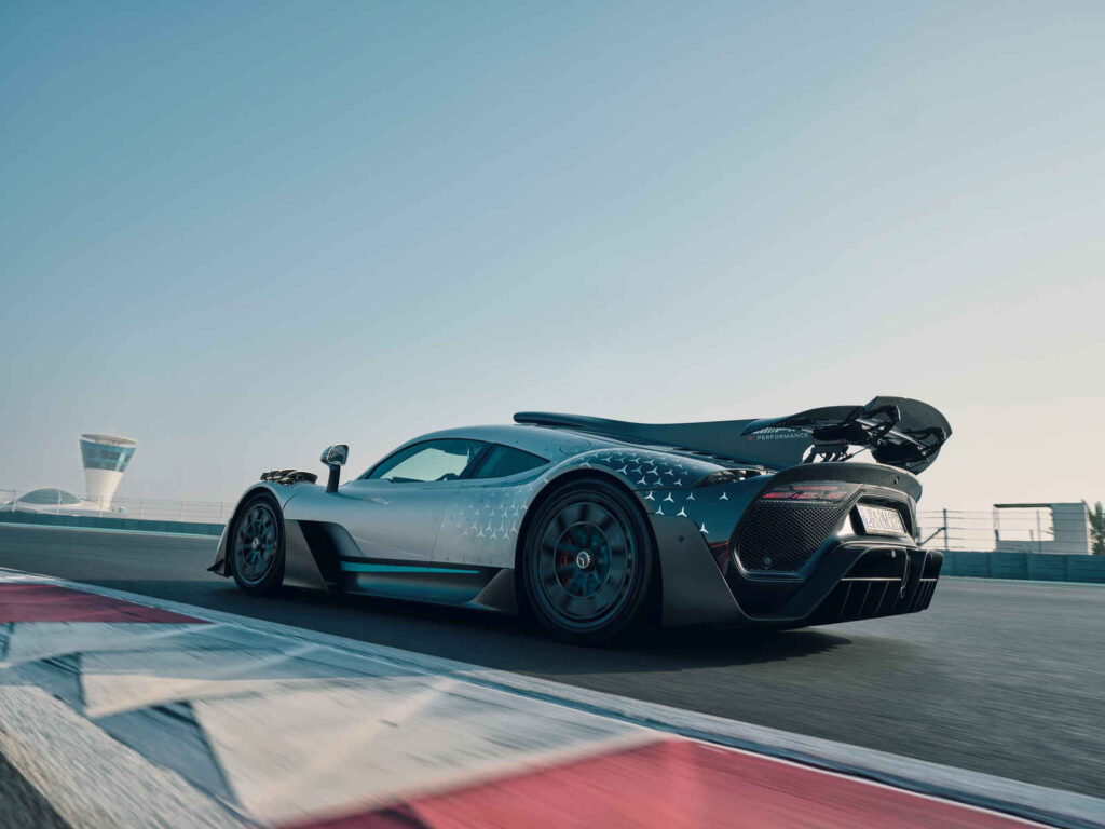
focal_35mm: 24
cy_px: 414
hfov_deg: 71.6
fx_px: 766
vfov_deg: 56.8
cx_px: 552
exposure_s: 1/160
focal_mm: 30
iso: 100
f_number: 8
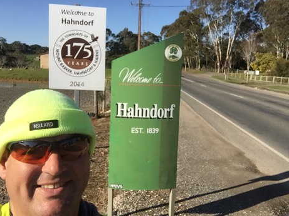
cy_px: 103
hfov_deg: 52.6
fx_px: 292
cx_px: 151
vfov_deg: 40.6
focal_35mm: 35
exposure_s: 1/1555
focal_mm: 2.65
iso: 32
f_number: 2.2
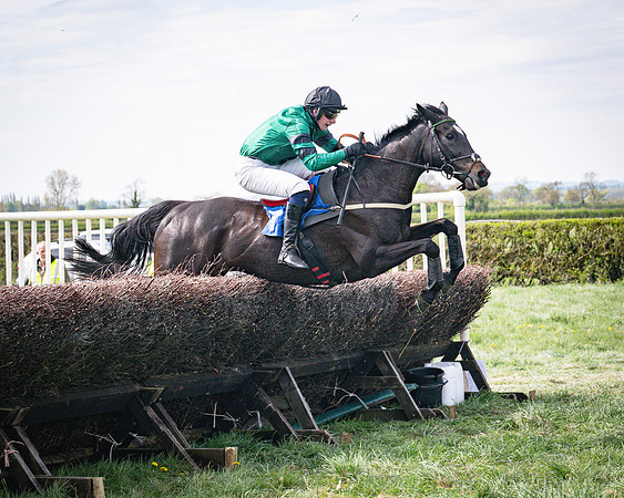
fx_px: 2225
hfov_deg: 16.0
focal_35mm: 121
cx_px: 357
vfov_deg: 12.8
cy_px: 217
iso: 400
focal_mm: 70
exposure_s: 1/2500
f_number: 5
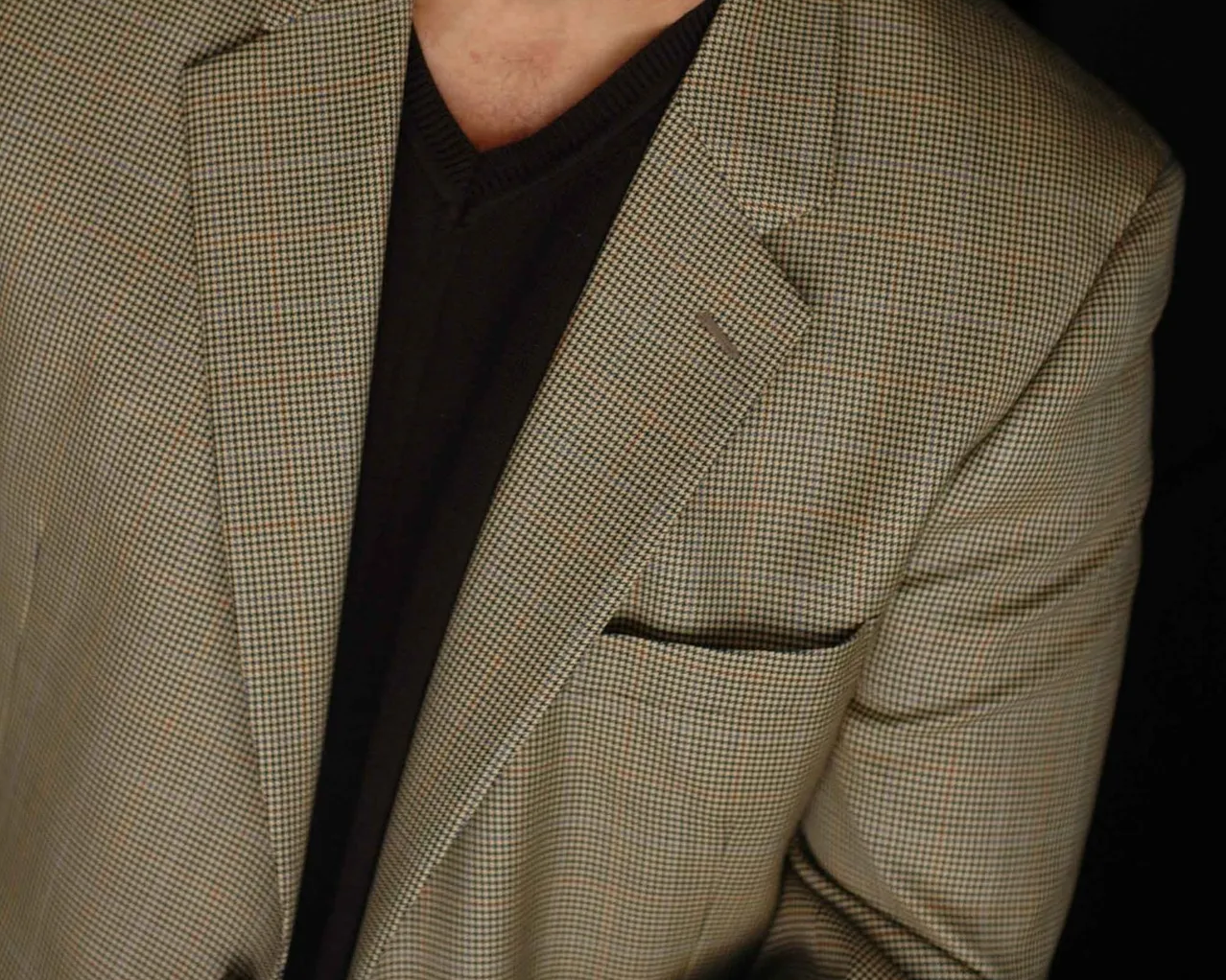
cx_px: 613
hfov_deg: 18.1
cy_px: 71
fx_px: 3846
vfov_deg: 14.4
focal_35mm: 106
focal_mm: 50
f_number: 2.8
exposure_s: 1/400
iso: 200
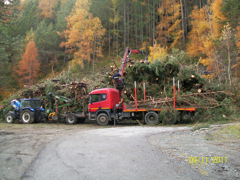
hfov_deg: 51.4
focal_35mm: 36
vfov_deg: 39.7
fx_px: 250
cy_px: 90
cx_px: 120
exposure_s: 1/60
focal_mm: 6
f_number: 2.7
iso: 64
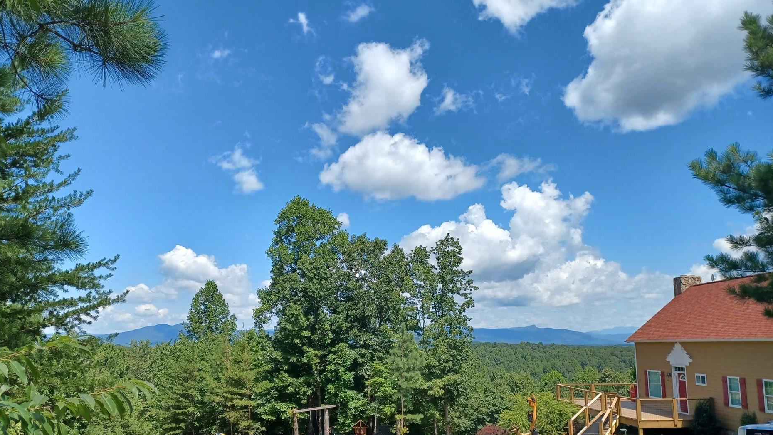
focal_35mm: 30
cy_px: 279
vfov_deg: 38.6
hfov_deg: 64.2
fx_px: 615
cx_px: 348
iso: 32
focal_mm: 4.6
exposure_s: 1/476
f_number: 1.8
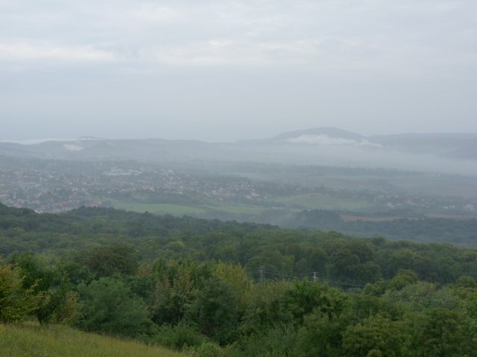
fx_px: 620
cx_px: 238
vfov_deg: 32.2
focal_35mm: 45
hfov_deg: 42.1
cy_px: 178
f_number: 5.6
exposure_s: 1/200
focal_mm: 8
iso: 160
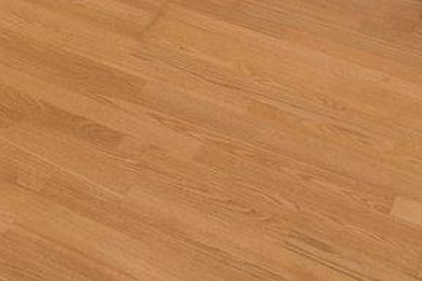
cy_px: -610
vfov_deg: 9.7
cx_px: -590
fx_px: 1172
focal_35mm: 100
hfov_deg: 14.1
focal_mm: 14
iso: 400
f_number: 8
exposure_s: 1/13
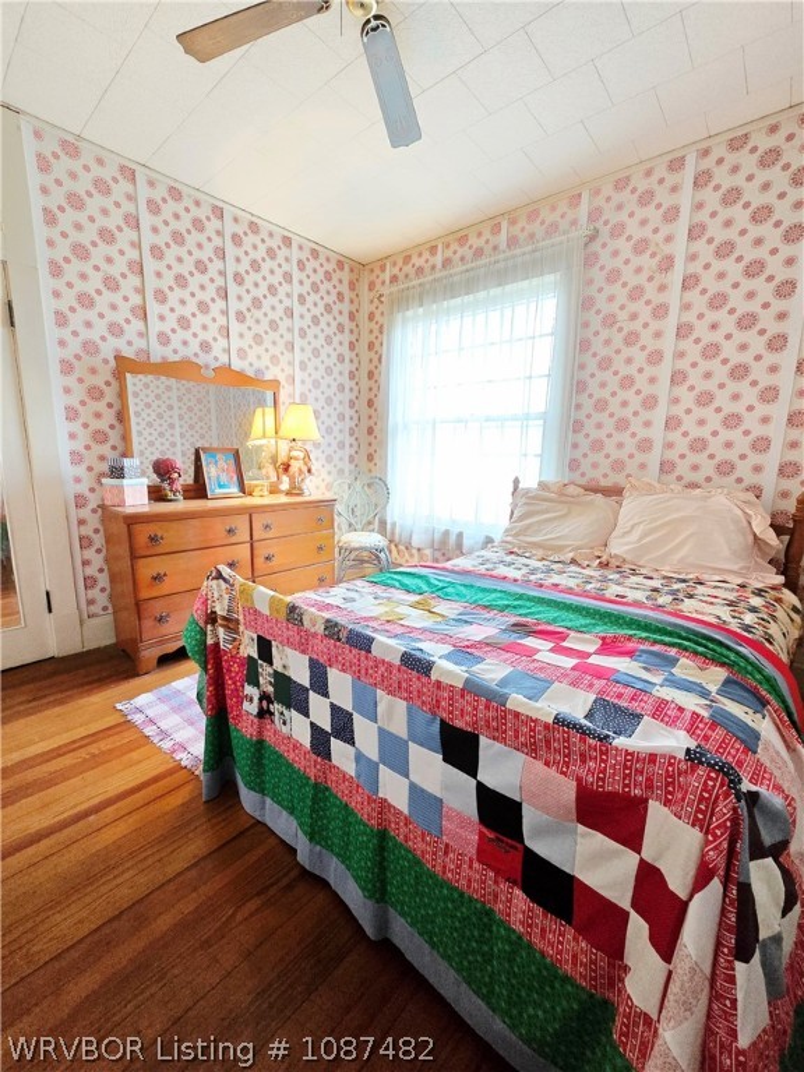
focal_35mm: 13
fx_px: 403
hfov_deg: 89.9
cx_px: 402
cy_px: 536
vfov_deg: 106.2
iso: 1250
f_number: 2.2
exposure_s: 1/40
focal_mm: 2.2
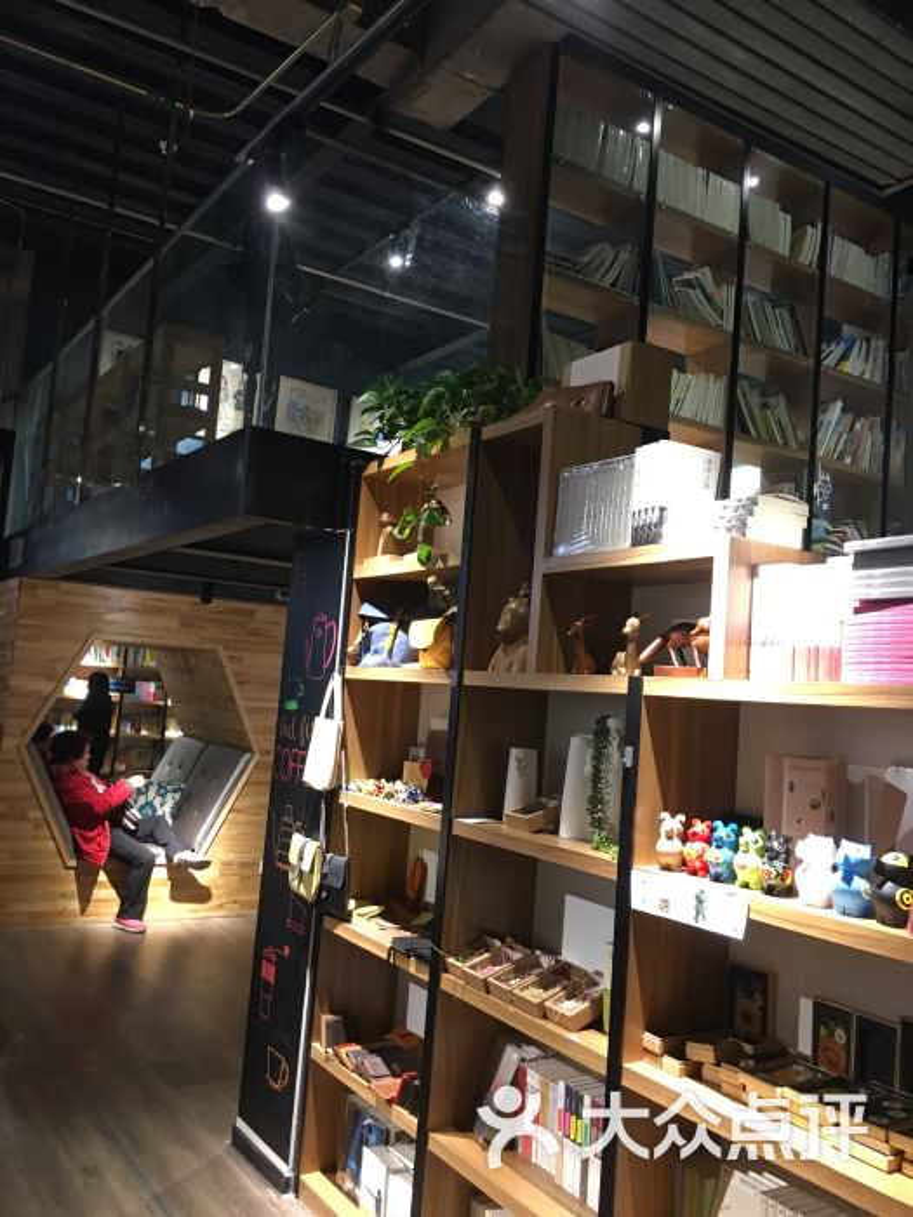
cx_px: 456
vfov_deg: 61.7
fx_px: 1020
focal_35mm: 29
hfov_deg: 48.2
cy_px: 608
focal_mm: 4.15
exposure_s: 1/15
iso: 64
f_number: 2.2
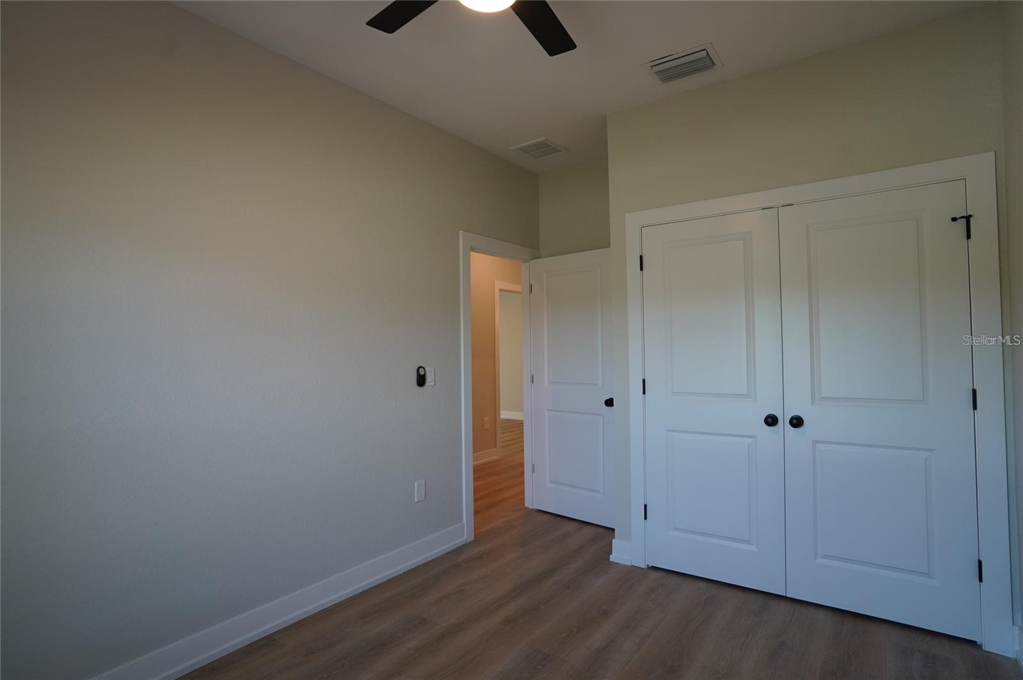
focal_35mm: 18
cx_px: 512
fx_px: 511
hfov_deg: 90.1
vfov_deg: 67.3
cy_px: 340
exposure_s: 1/160
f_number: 4
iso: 800
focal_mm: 18
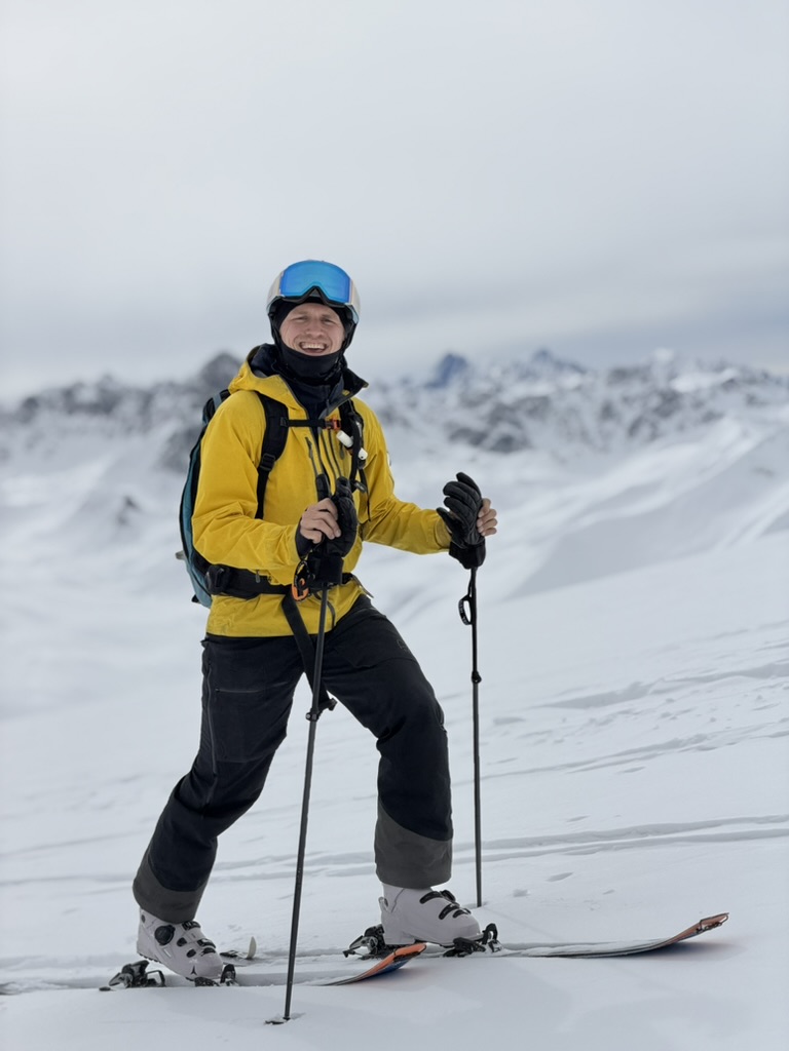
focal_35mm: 100
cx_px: 394
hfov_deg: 14.8
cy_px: 526
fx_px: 3039
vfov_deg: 19.6
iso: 25
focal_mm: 16.89
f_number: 2.8
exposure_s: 1/1613
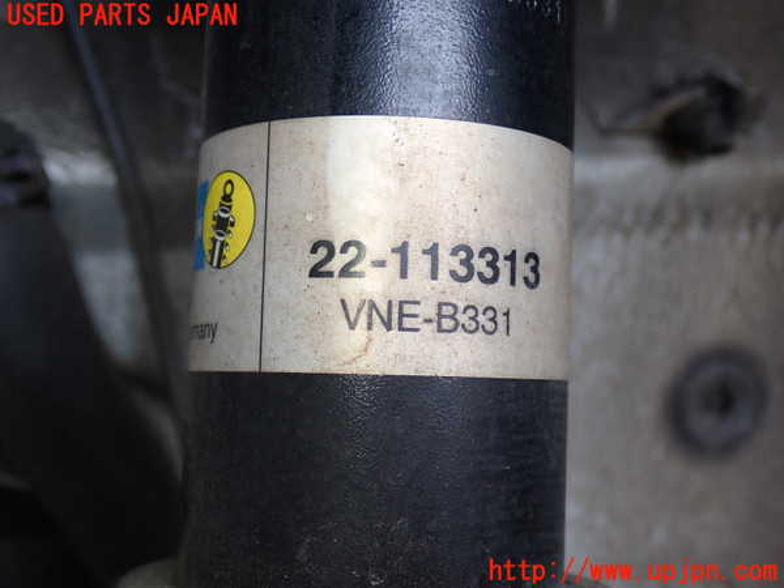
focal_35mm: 47
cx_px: 392
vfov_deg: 30.9
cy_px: 294
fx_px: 1064
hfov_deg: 40.4
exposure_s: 1/100
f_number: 3.1
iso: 200
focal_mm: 8.4
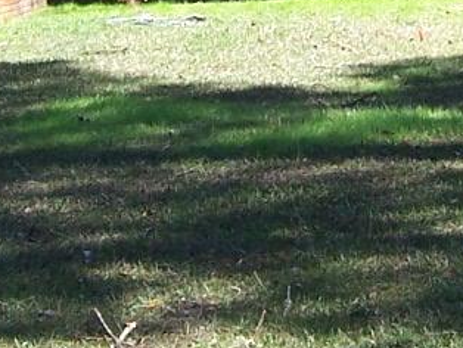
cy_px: -177
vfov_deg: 8.9
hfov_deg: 12.1
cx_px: 161
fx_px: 2182
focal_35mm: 163
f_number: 3.4
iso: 80
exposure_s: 1/180
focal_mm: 5.5
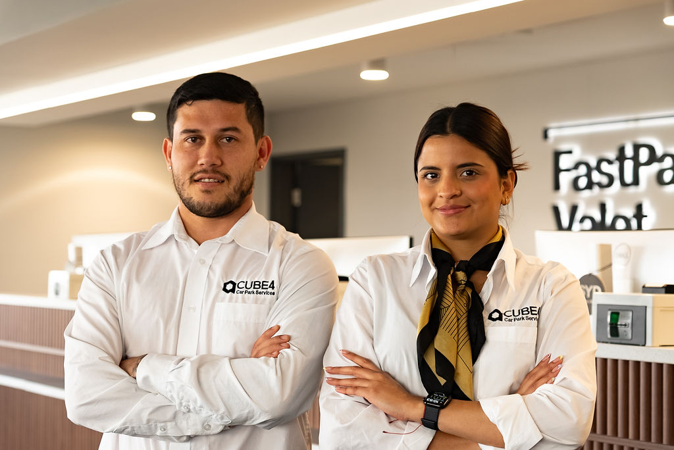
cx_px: 337
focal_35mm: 76
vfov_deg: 18.0
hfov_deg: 26.6
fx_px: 1424
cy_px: 225
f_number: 3.2
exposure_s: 1/80
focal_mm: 51
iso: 640
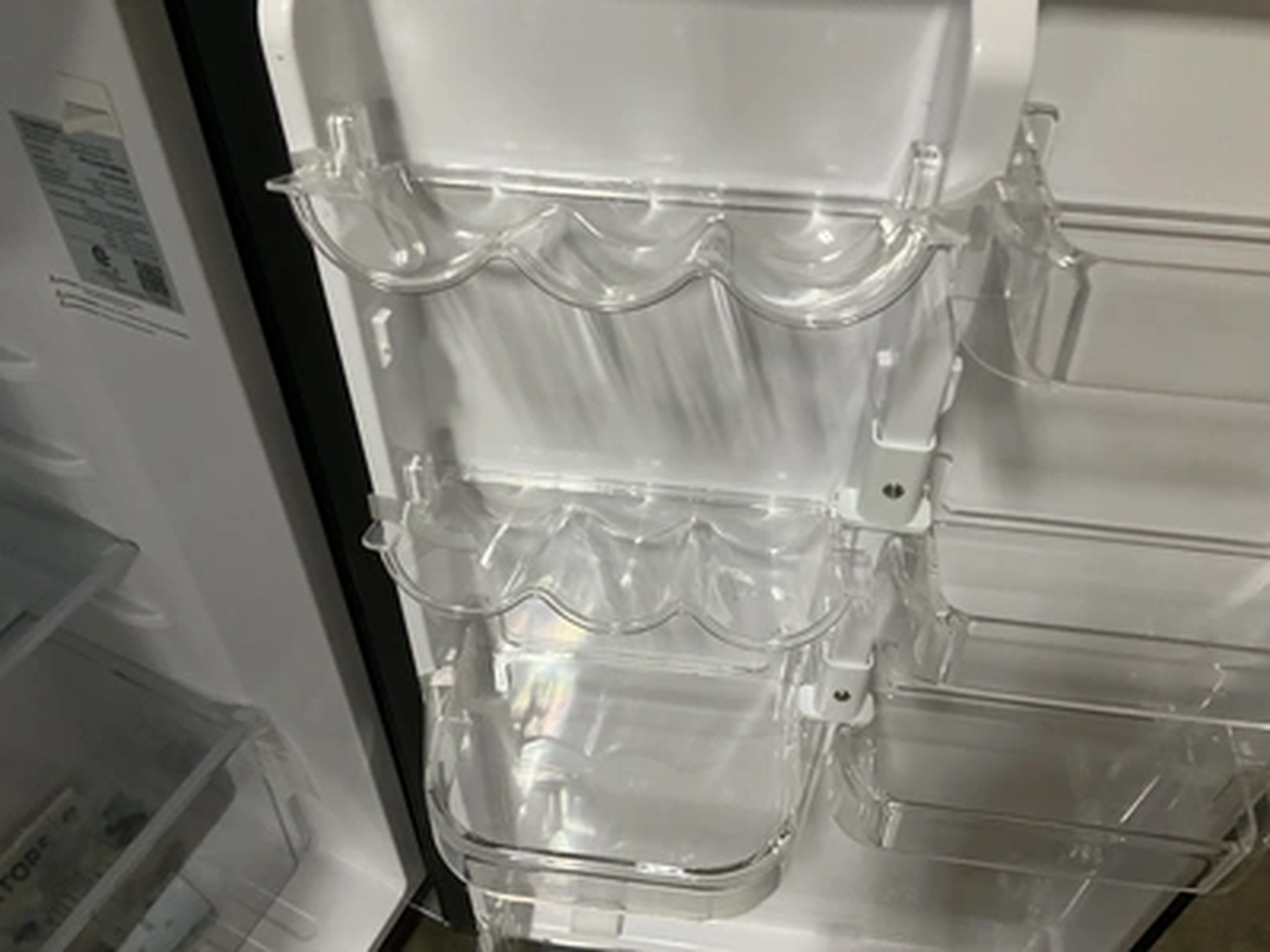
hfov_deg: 61.7
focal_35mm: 29
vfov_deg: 48.2
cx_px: 635
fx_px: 1064
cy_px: 476
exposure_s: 1/40
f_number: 1.8
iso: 250
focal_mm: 3
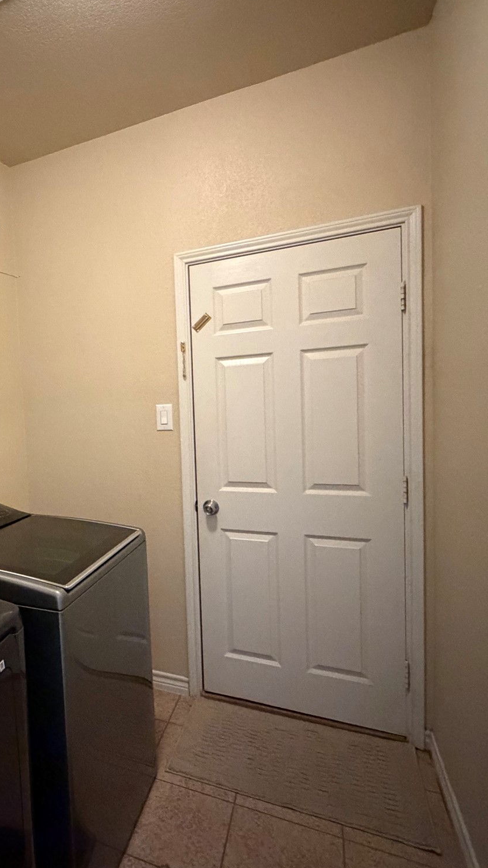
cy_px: 435
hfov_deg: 49.2
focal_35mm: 21
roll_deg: +3.1
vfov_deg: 83.8
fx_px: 483
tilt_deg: -3.0
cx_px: 71
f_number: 2.2
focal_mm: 2.22
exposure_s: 1/40
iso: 1000
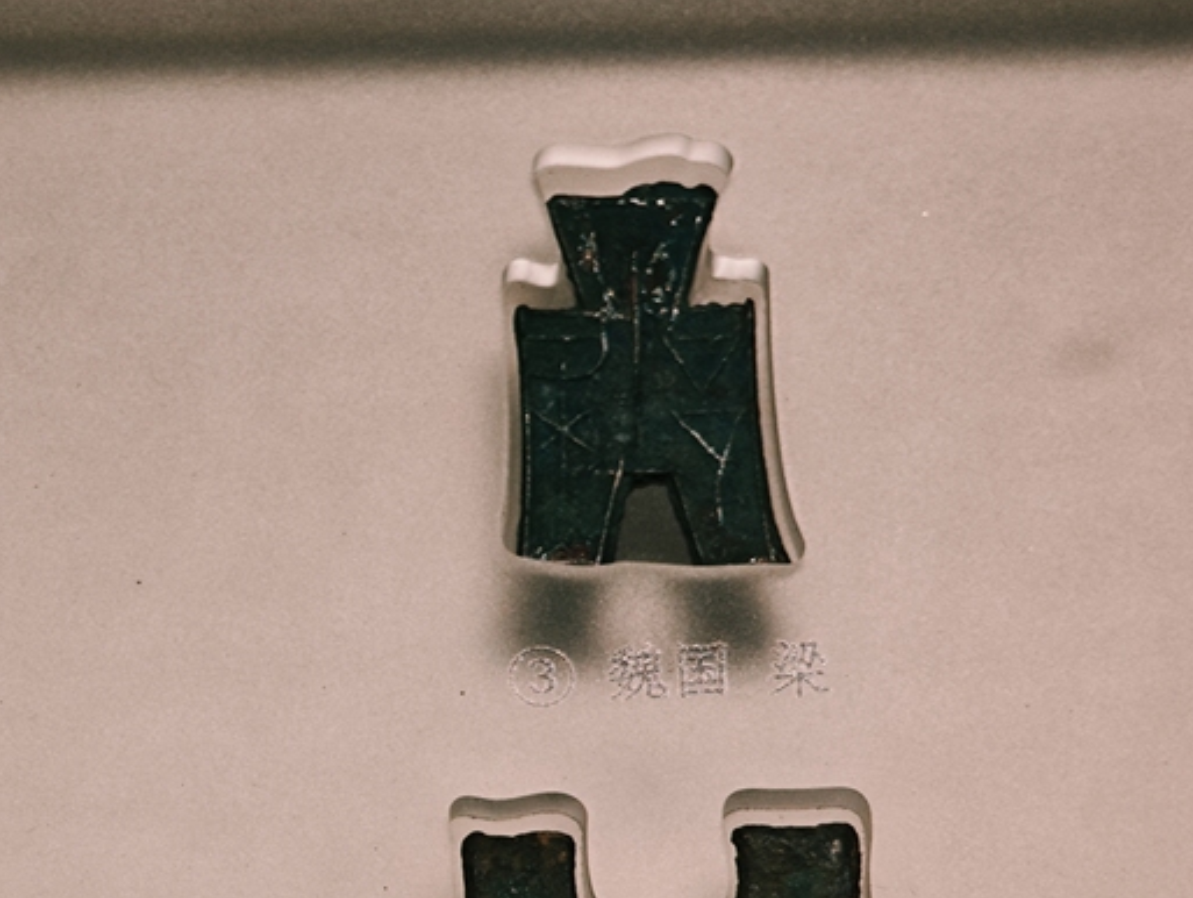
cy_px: 803
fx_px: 8074
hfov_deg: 8.4
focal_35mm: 234
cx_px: -200
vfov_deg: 6.4
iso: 800
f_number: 2.6
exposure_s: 1/100
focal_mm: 25.1
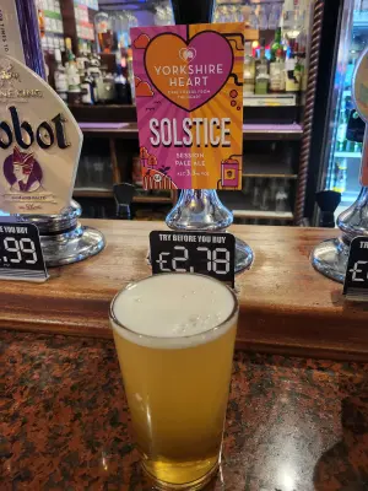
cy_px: 246
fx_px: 369
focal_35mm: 26
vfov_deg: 67.3
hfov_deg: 53.1
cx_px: 184
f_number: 1.8
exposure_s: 1/33.3
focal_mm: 5.4
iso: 640
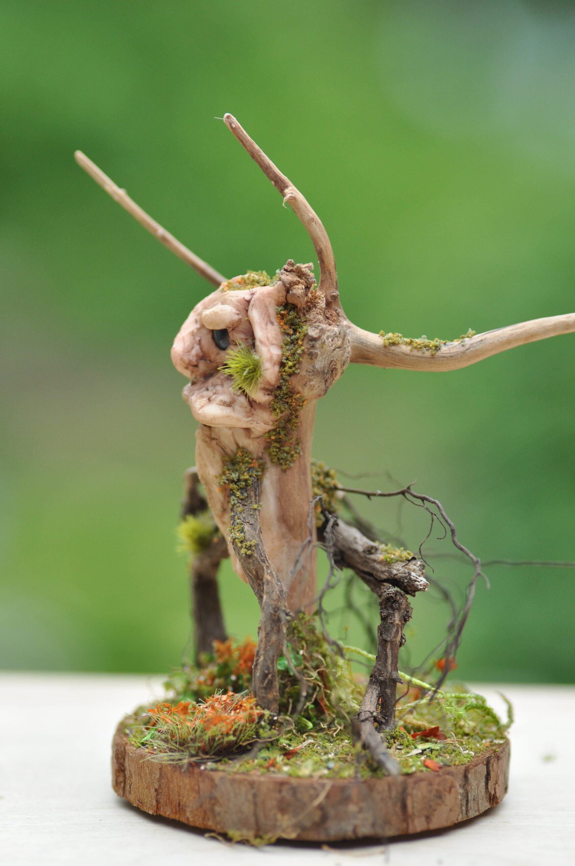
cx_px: 288
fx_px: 3243
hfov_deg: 10.1
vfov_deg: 15.2
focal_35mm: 135
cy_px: 433
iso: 500
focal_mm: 90
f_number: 4.5
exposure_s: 1/1000
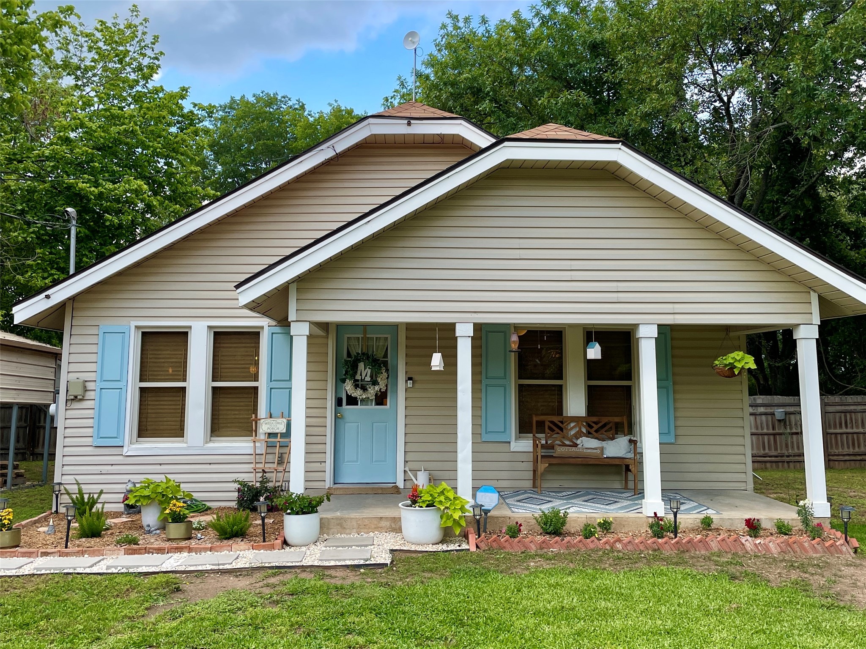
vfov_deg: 53.0
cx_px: 433
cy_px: 324
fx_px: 650
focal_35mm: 26
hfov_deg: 67.3
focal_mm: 4.2
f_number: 1.6
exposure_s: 1/875
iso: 32
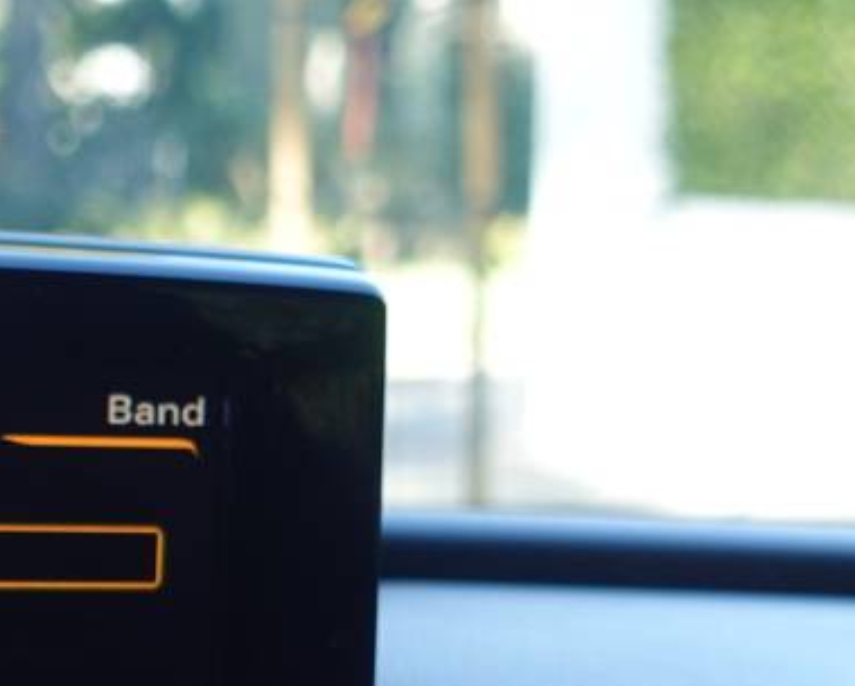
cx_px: -241
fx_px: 3445
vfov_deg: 11.3
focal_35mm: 136
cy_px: 639
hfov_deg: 13.6
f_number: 2.8
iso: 125
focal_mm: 12.93
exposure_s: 1/80
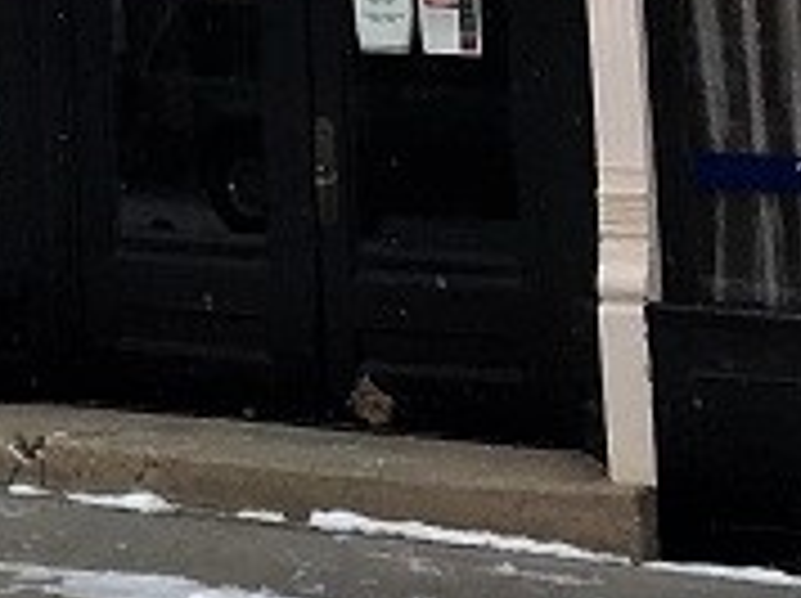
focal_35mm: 219
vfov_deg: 6.4
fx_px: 5061
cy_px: -967
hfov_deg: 8.1
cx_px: -1318
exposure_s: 1/1538
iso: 25
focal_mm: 4.15
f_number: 2.2
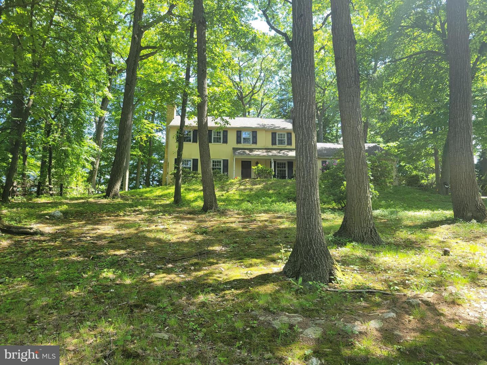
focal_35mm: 26
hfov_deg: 67.3
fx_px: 366
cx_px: 244
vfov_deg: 53.1
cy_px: 182
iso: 40
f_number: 1.8
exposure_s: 1/276
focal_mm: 5.4
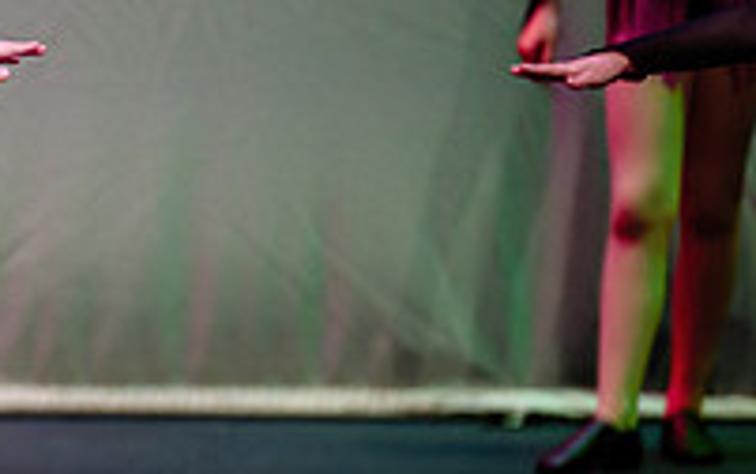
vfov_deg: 1.8
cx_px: -549
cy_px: 144
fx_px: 14703
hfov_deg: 2.9
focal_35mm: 713
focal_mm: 200
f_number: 2.8
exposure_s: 1/640
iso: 1600
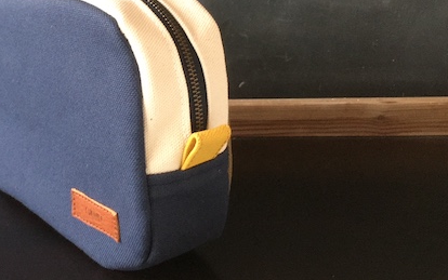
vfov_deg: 24.5
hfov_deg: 38.0
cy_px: 55
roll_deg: +0.3
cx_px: 118
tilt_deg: -10.2
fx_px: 635
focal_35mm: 52
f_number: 2.2
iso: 250
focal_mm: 4.15
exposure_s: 1/15
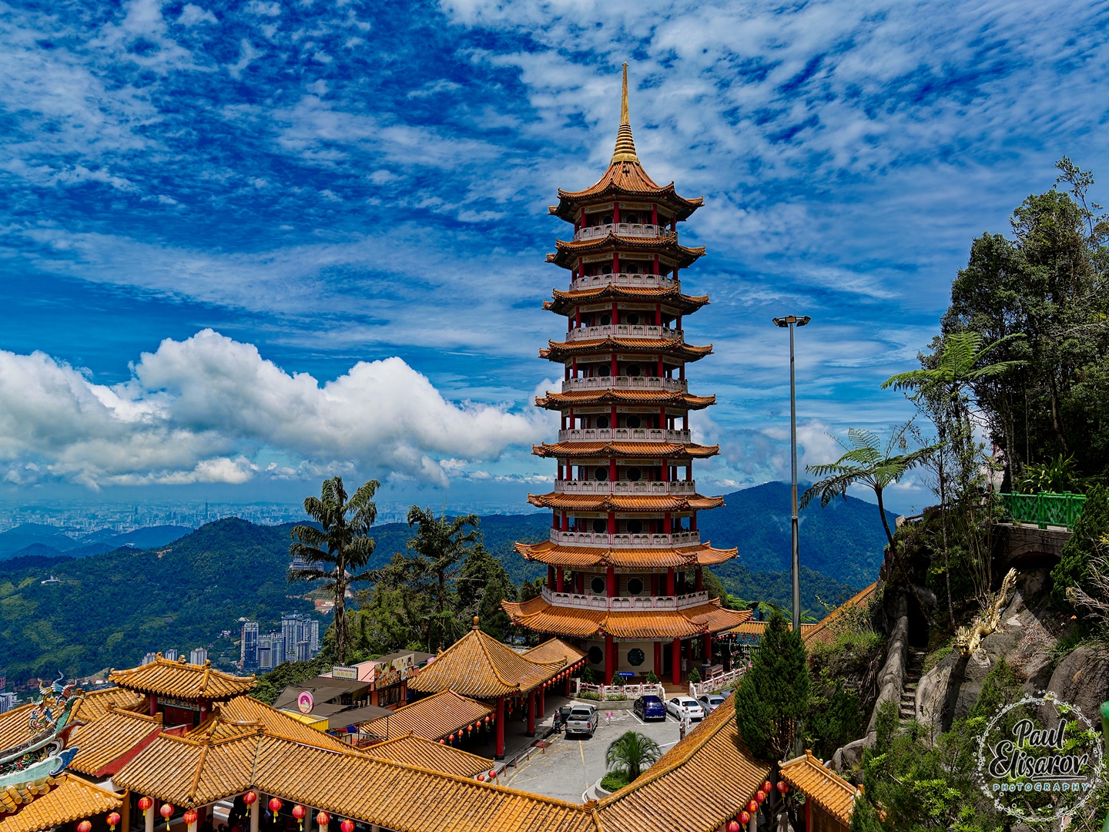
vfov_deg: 46.8
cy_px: 416
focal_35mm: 30
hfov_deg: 60.0
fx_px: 961
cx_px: 554
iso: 100
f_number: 4
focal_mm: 15
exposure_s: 1/2500
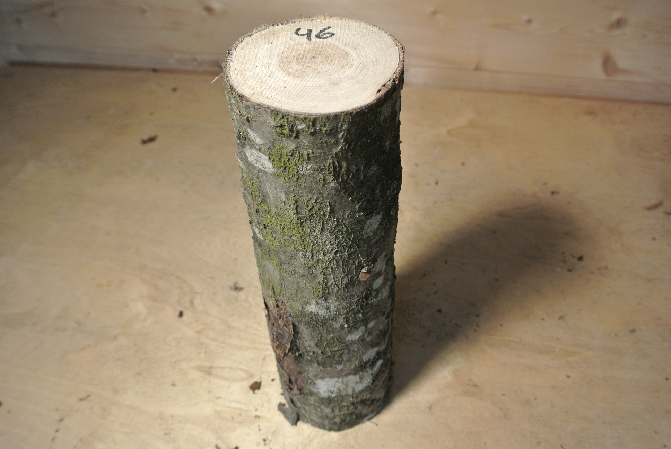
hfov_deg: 61.9
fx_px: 560
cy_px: 224
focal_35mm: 30
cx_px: 336
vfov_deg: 43.7
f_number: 3.5
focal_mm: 11.4
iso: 450
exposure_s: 1/60
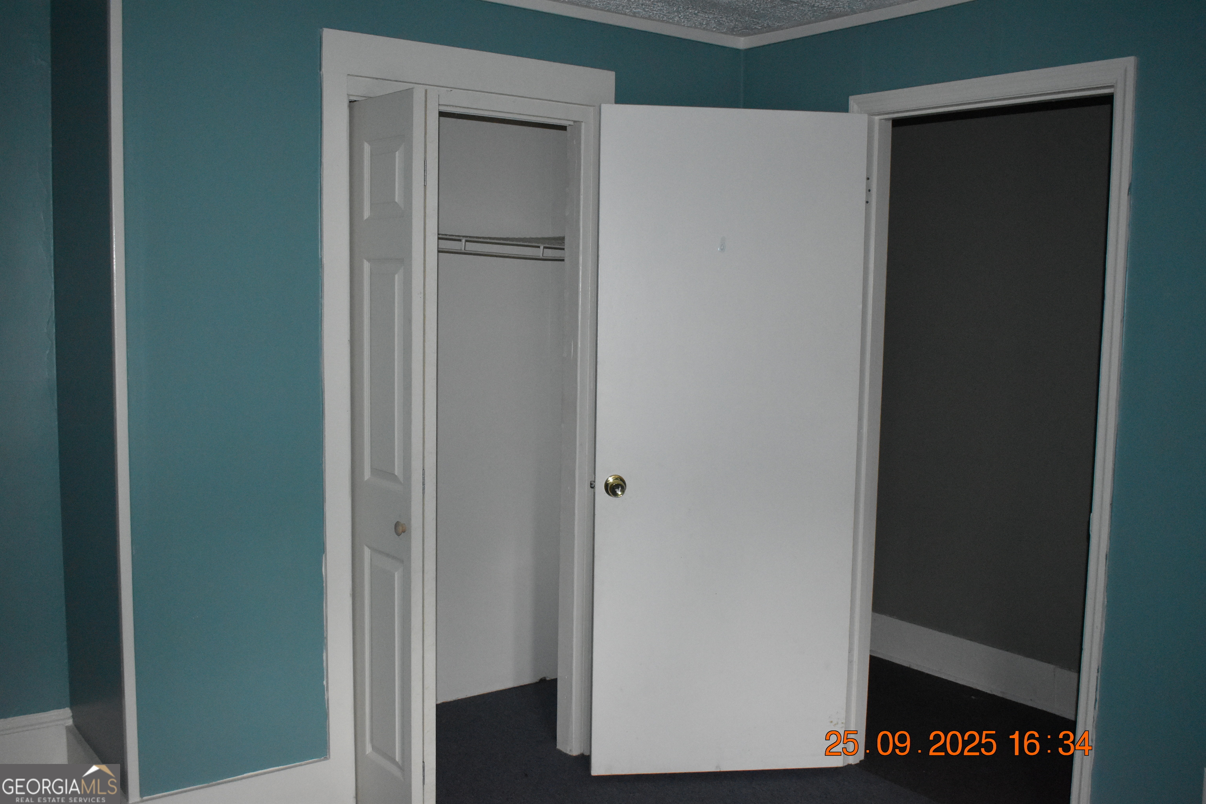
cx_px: 603
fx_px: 1156
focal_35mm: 34
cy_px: 402
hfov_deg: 55.1
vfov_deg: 38.4
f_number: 3.8
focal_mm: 23
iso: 4000
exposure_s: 1/60
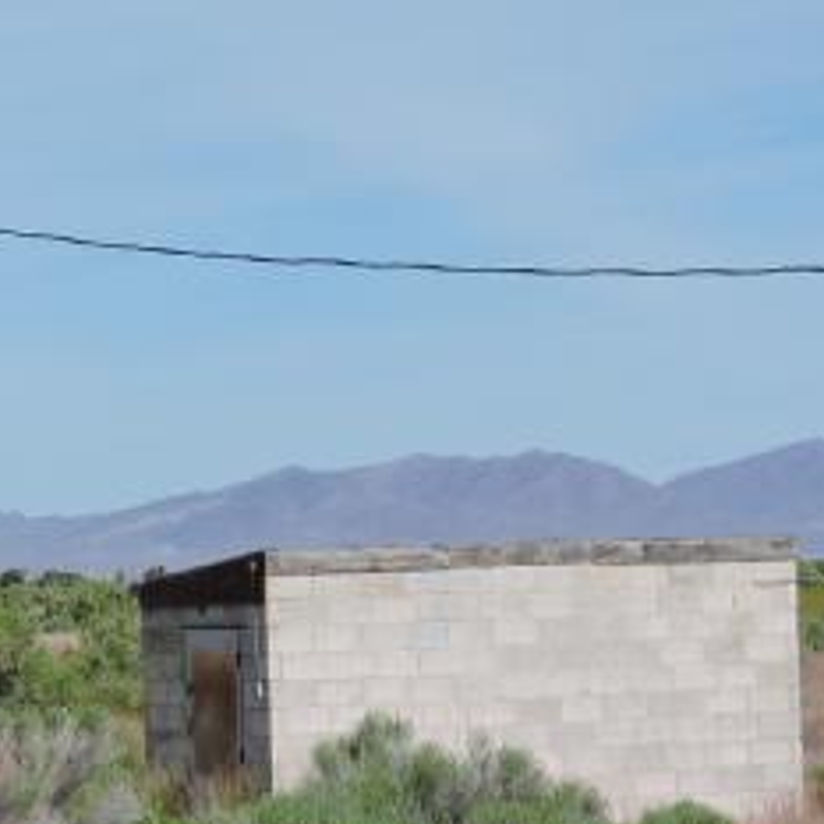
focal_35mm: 170
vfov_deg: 10.3
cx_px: -60
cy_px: 311
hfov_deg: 10.2
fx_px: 4578
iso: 100
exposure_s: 1/1600
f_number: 3.9
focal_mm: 12.5
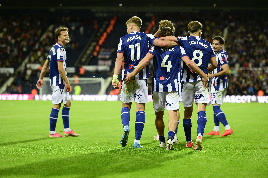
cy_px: 89
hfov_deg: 16.4
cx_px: 134
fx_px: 930
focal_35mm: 125
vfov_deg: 11.0
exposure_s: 1/1600
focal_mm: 125
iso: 2000
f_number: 2.8
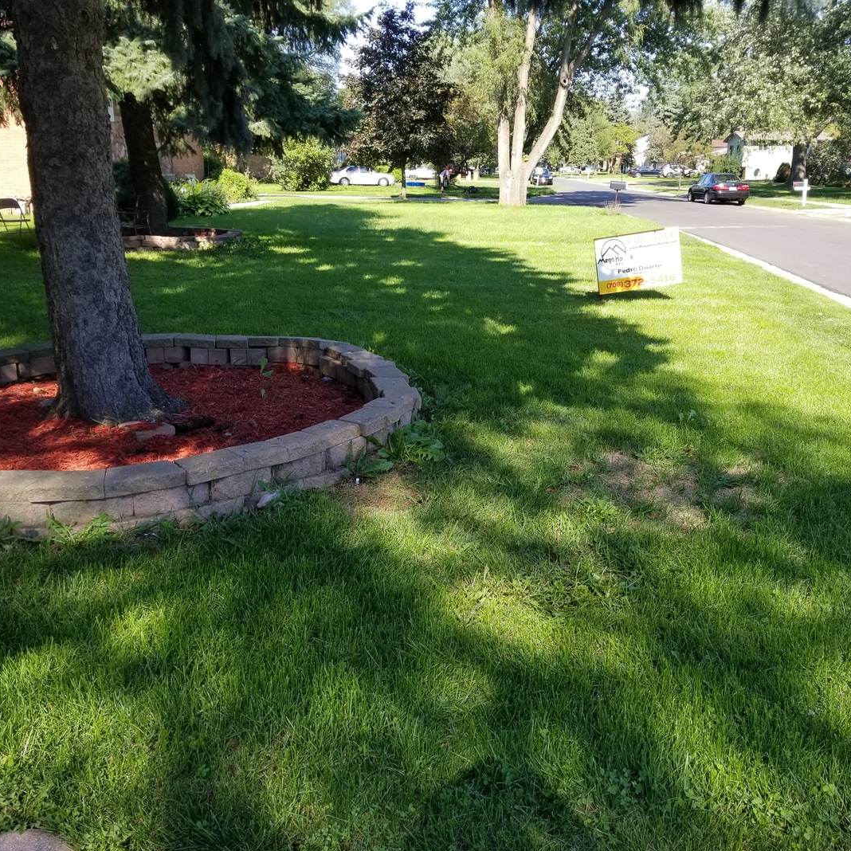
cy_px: 429
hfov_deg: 52.3
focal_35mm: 31
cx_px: 500
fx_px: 862
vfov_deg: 52.5
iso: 50
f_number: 1.7
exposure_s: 1/694
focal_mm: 4.25
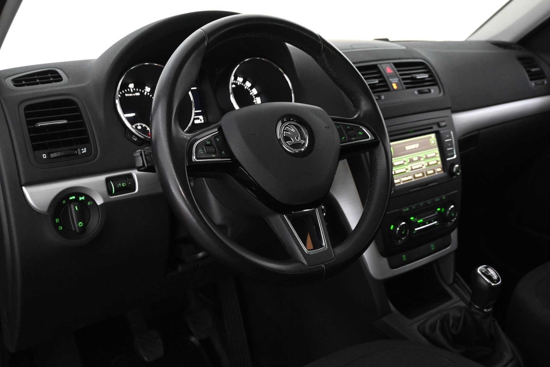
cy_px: 184
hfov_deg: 55.1
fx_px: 527
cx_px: 275
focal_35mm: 34
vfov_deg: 38.4
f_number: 4.2
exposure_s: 1/40
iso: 2800
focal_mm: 23
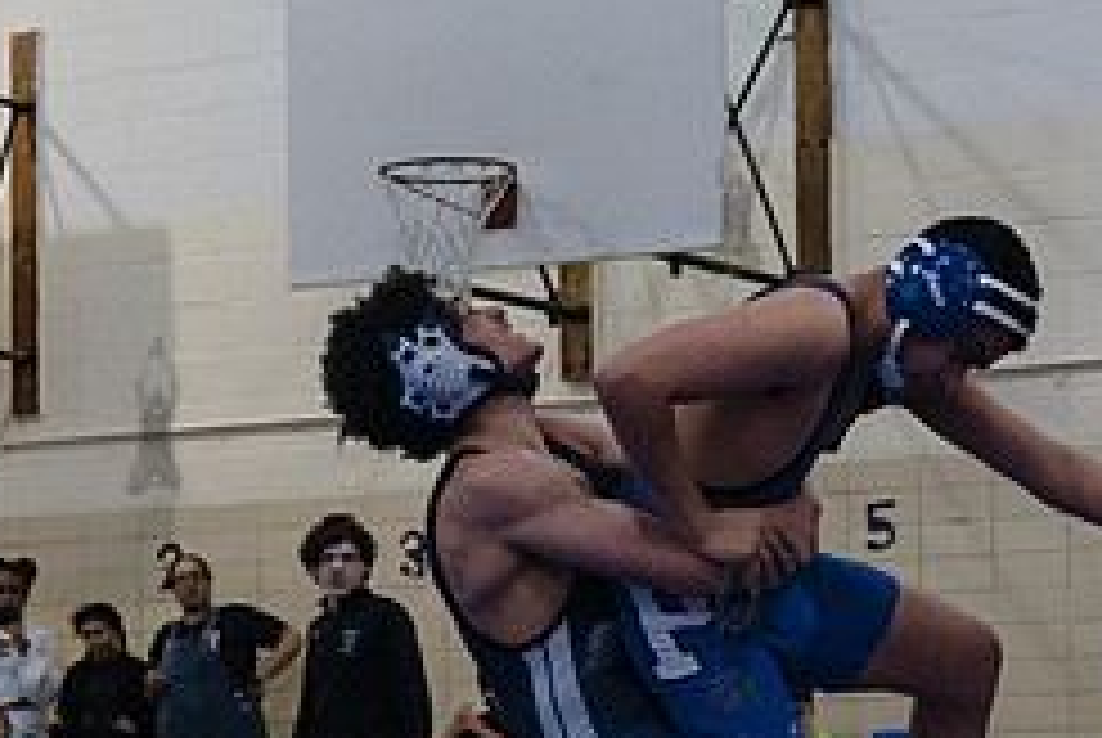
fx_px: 3739
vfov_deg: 11.2
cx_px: 733
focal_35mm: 122
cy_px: 632
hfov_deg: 16.7
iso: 6400
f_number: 3.2
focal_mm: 44
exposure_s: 1/400
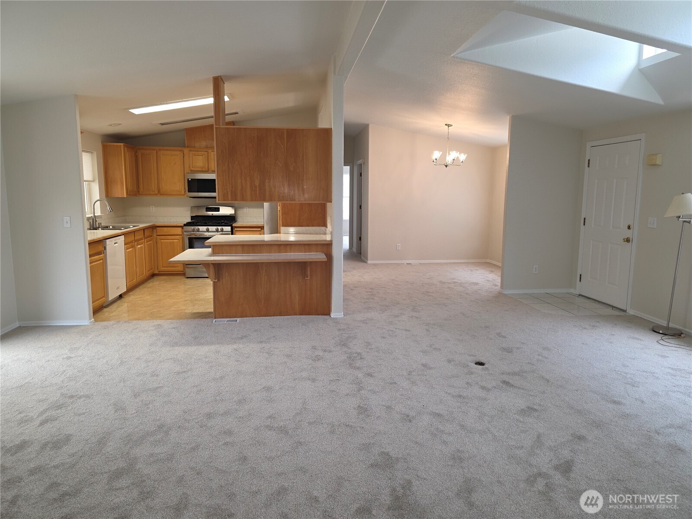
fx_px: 460
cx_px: 346
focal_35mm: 23
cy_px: 260
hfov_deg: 73.9
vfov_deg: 58.9
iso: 80
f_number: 1.7
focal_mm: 6.3
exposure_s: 1/60
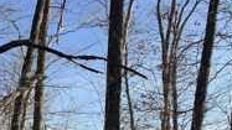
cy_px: 178
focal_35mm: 56
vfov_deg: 19.4
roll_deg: +0.2
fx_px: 344
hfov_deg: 33.9
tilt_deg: +4.5
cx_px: -1
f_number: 1.78
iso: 80
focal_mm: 6.76
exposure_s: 1/1689
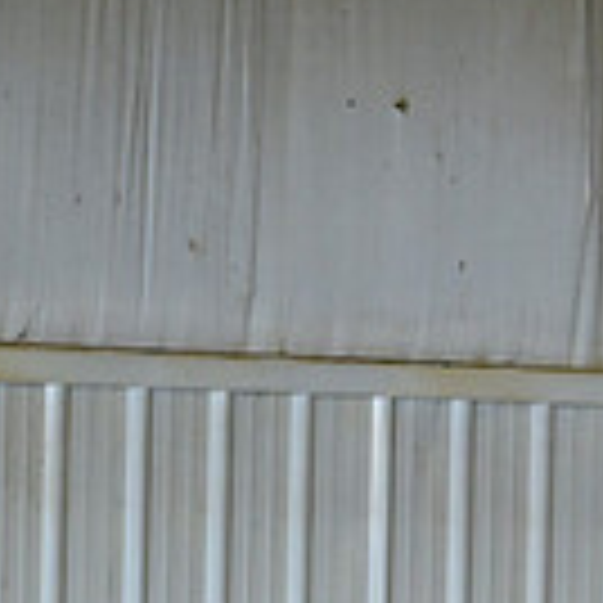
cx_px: 1242
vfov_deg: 2.4
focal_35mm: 734
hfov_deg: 2.4
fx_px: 14466
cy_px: 772
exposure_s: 1/200
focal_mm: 200
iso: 5000
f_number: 6.3
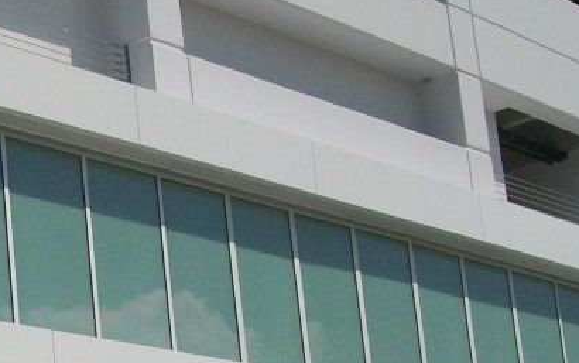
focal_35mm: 119
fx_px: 1879
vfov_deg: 10.9
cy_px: 421
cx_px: -40
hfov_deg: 17.0
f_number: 4.8
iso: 64
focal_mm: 6
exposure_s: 1/1280
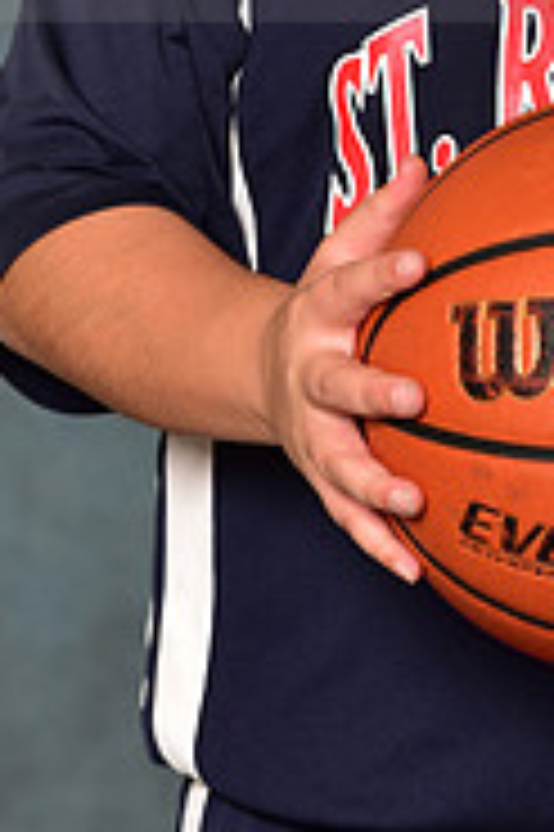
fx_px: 12349
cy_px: -121
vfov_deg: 3.9
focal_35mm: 534
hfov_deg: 2.6
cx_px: 705
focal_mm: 170
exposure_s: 1/200
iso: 320
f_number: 4.5
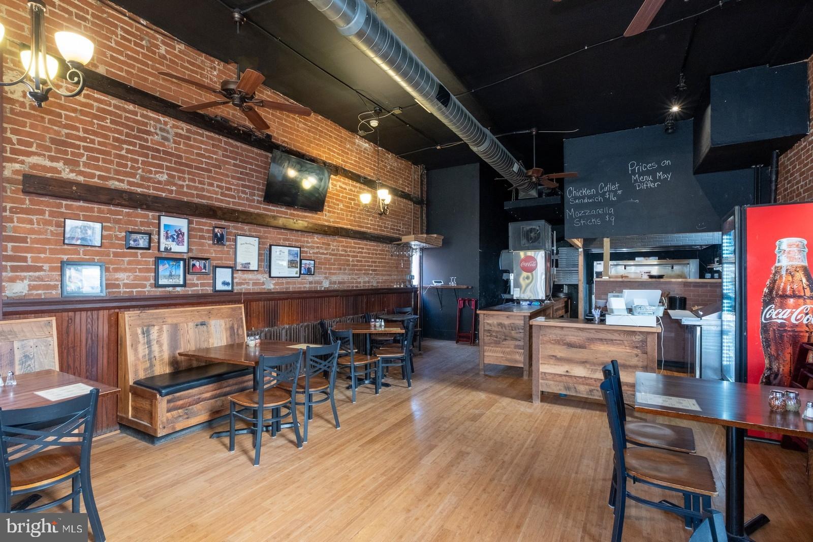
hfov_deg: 93.3
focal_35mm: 17
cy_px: 271
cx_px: 406
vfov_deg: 70.4
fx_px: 384
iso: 640
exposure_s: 1/8
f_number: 8
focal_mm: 11
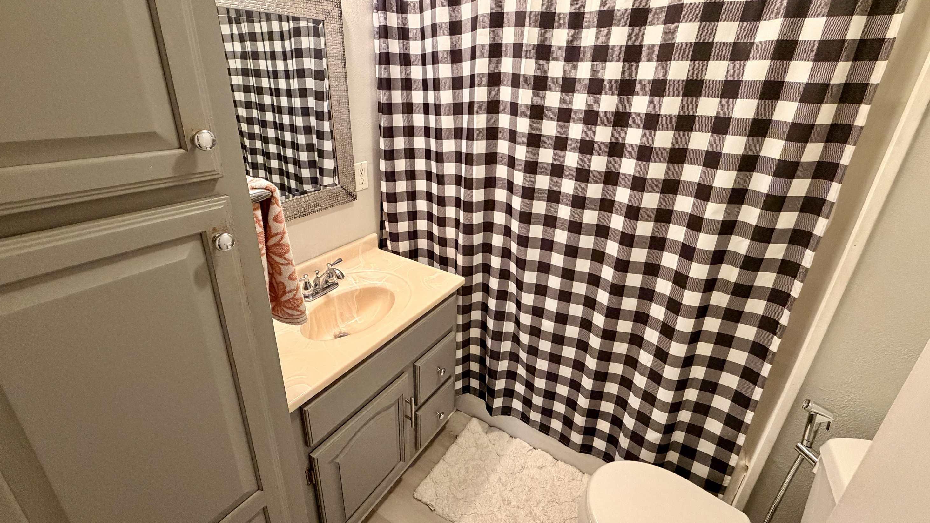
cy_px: 230
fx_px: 395
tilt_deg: -21.2
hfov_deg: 99.4
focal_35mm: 16
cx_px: 458
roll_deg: -0.9
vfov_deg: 66.9
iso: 400
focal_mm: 2.22
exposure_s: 1/60
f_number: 2.2
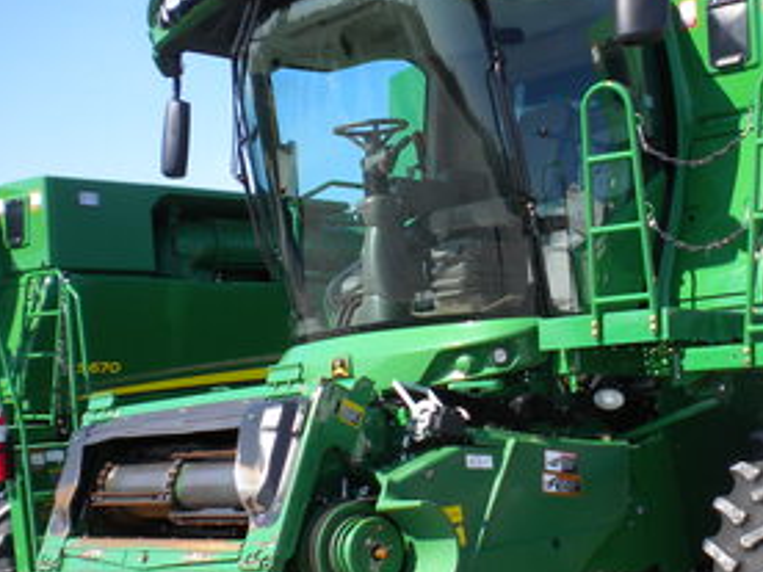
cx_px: 636
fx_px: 1521
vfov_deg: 21.2
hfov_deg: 27.5
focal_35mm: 69
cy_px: 414
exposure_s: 1/379
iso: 80
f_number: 4.6
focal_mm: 6.3
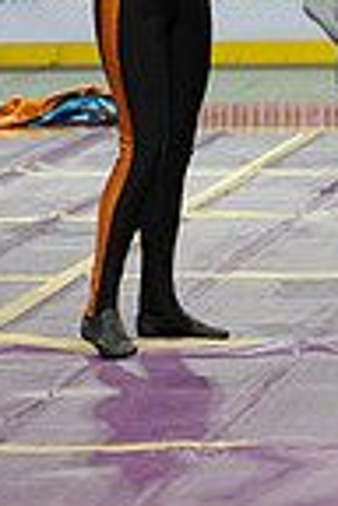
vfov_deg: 5.7
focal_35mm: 362
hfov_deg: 3.7
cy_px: -116
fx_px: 5098
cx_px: 1000
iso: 5000
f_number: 3.2
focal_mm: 90
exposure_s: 1/640
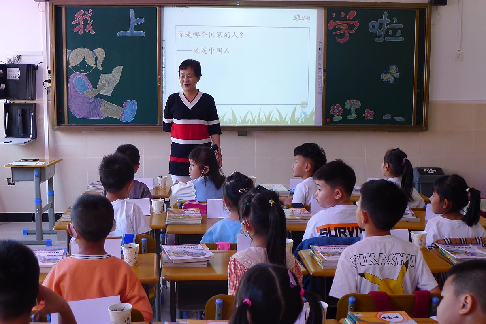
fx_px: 675
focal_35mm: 50
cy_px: 162
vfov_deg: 27.0
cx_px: 243
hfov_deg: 39.6
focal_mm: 10.7
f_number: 2.8
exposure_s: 1/30
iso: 100
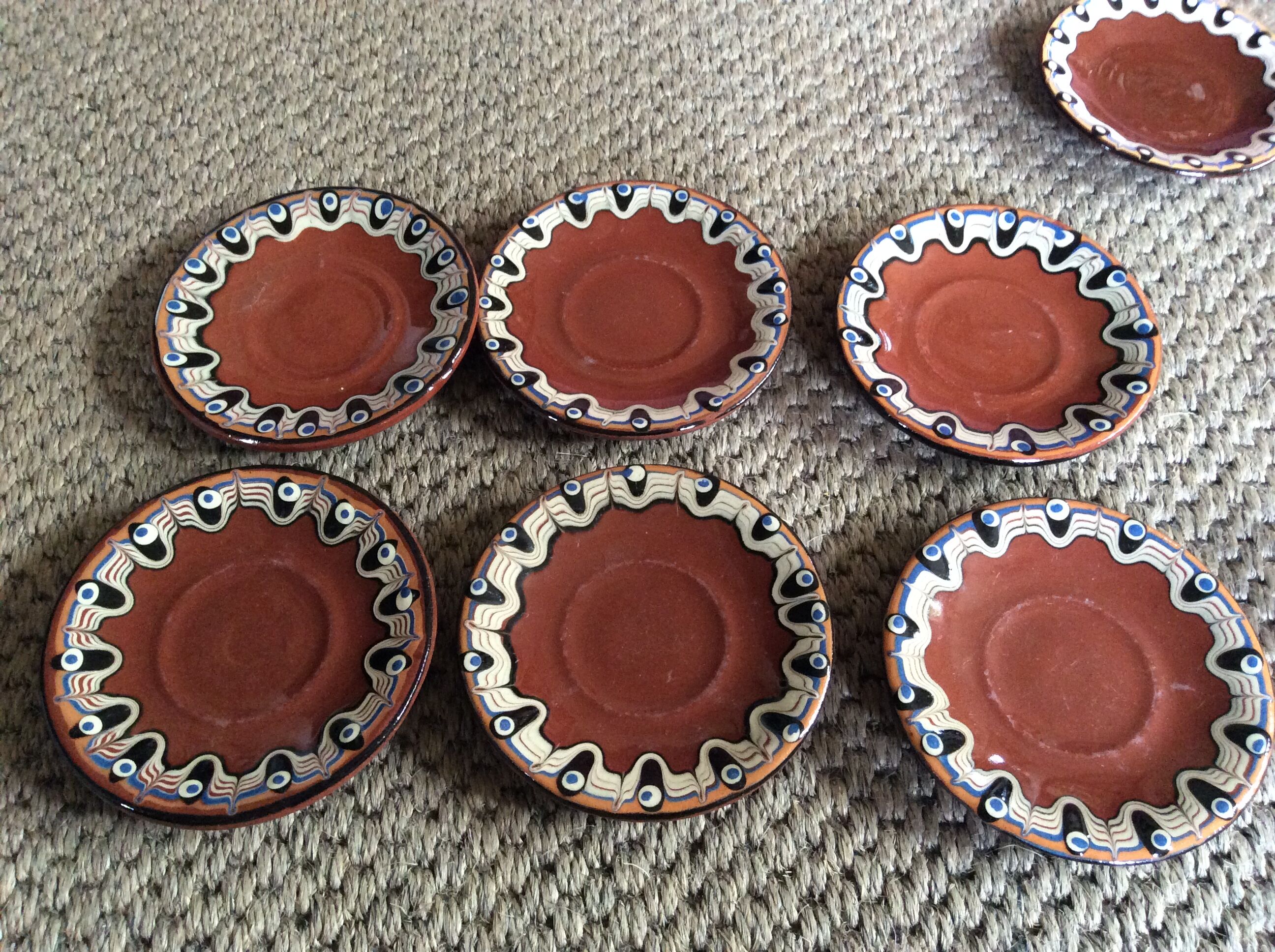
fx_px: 1177
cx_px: 638
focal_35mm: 32
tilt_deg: -60.0
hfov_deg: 56.9
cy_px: 476
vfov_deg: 44.1
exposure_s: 1/24
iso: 250
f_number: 2.4
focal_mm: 3.3
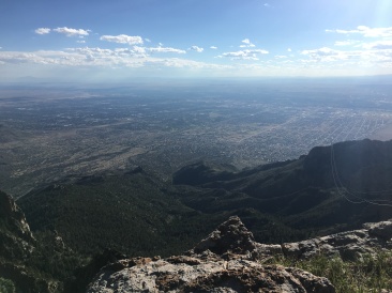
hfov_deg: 61.7
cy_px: 146
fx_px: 328
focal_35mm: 29
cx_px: 196
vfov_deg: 48.2
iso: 25
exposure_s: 1/1832
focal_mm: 4.15
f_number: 2.2
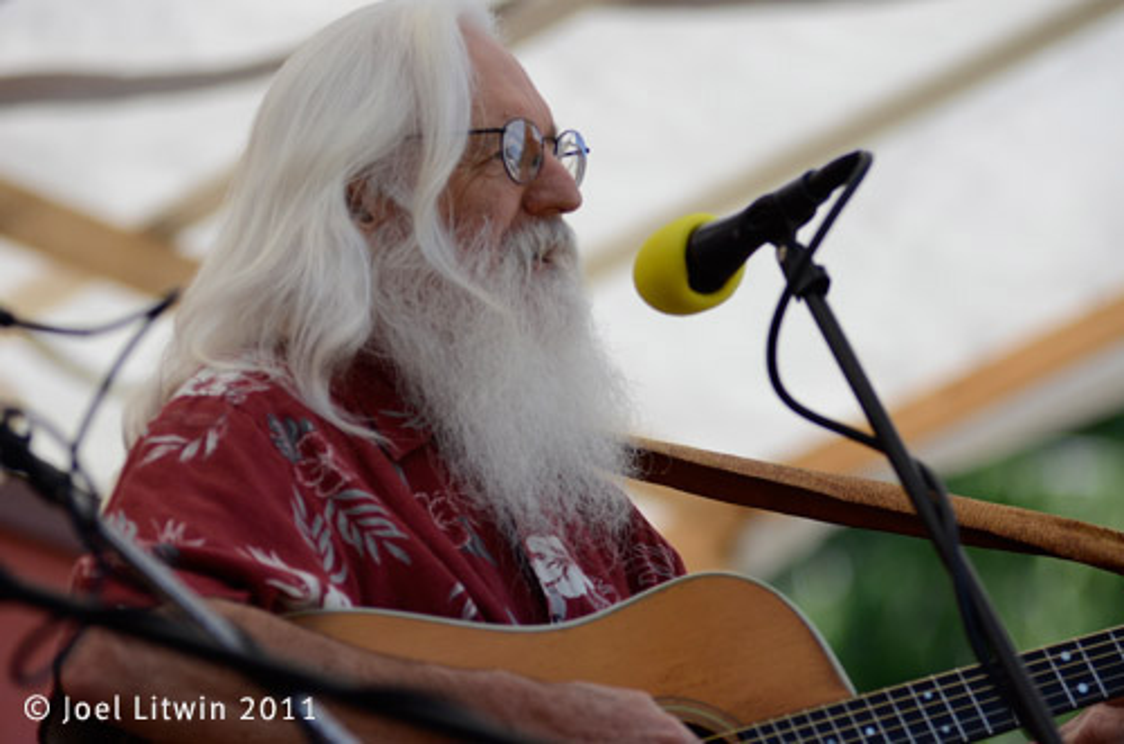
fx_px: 6776
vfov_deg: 6.3
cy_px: 372
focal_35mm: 218
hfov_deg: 9.5
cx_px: 562
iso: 800
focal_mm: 145
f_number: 2.8
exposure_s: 1/5000
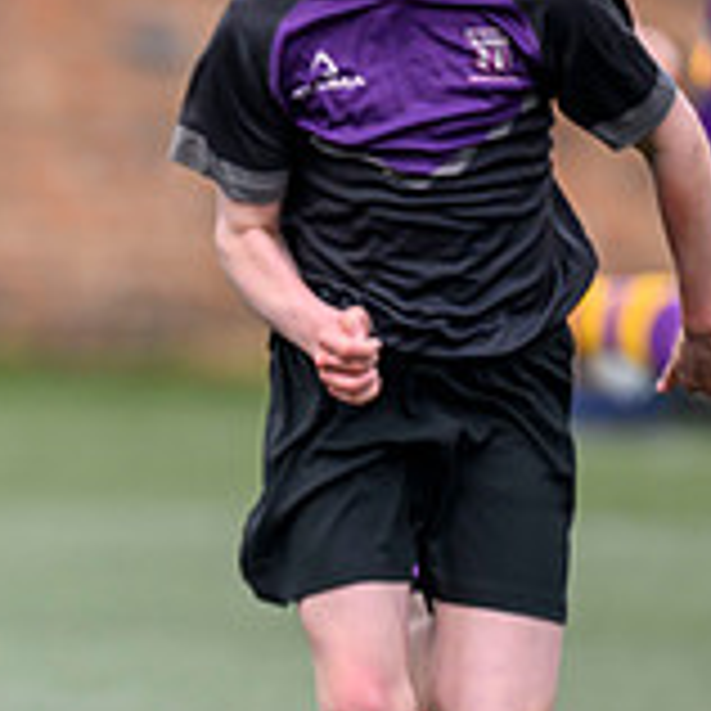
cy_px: 401
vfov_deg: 1.1
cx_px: -896
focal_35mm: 1579
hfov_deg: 1.1
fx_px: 36693
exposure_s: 1/2000
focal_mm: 400
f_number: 3.5
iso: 640
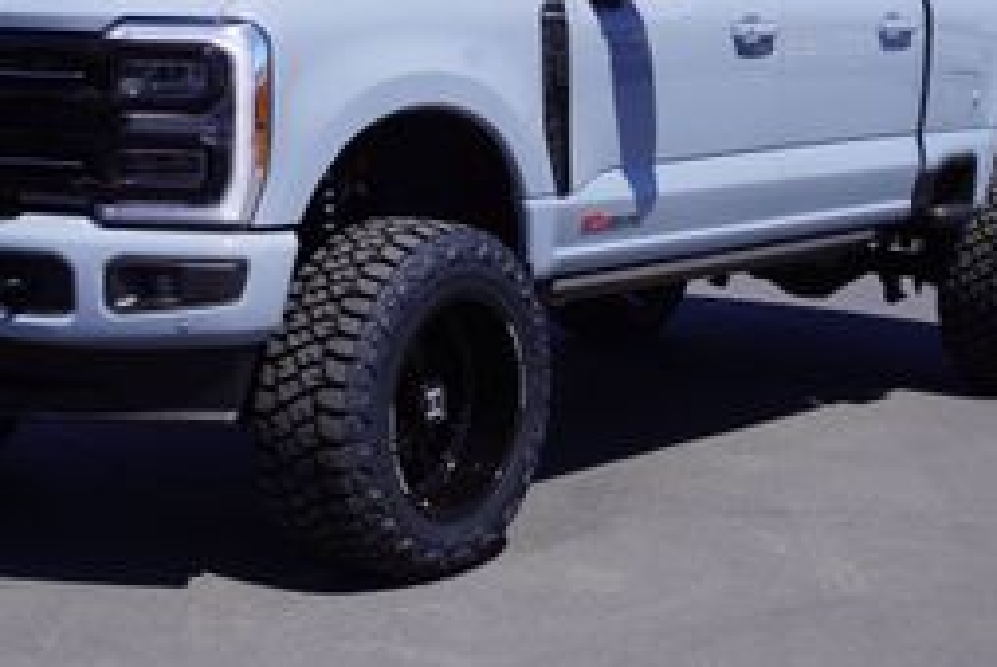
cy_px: 202
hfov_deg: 23.9
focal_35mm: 85
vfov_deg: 16.1
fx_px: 2357
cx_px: 408
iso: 100
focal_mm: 36
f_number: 11
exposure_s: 1/160
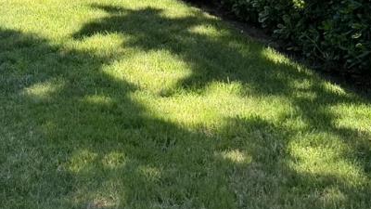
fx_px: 964
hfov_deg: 21.5
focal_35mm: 98
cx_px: 70
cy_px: -88
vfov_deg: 11.9
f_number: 1.78
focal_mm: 6.76
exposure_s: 1/1464
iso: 100
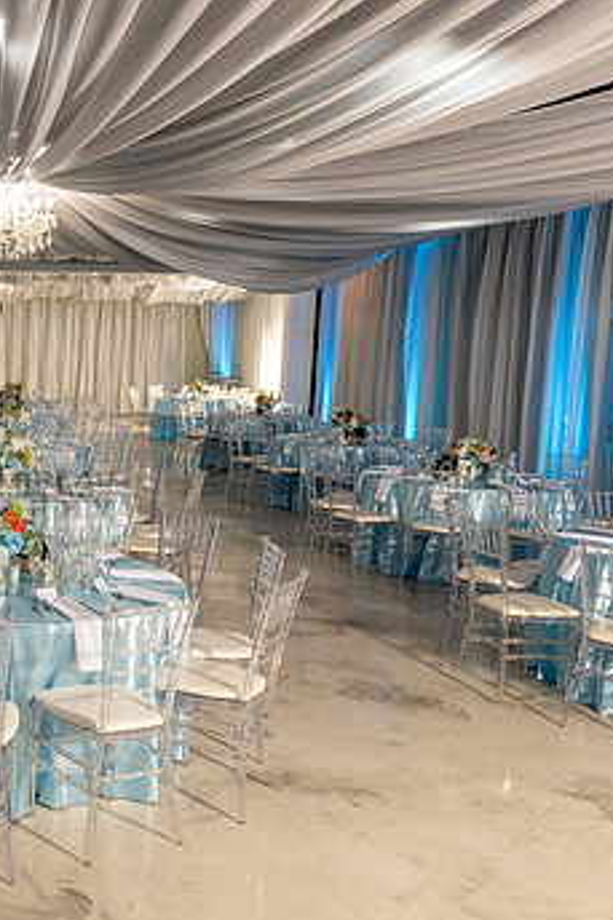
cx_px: -91
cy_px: 472
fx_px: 1074
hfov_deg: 28.4
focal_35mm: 42
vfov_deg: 46.4
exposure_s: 1/160
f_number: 4.5
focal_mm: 24
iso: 800
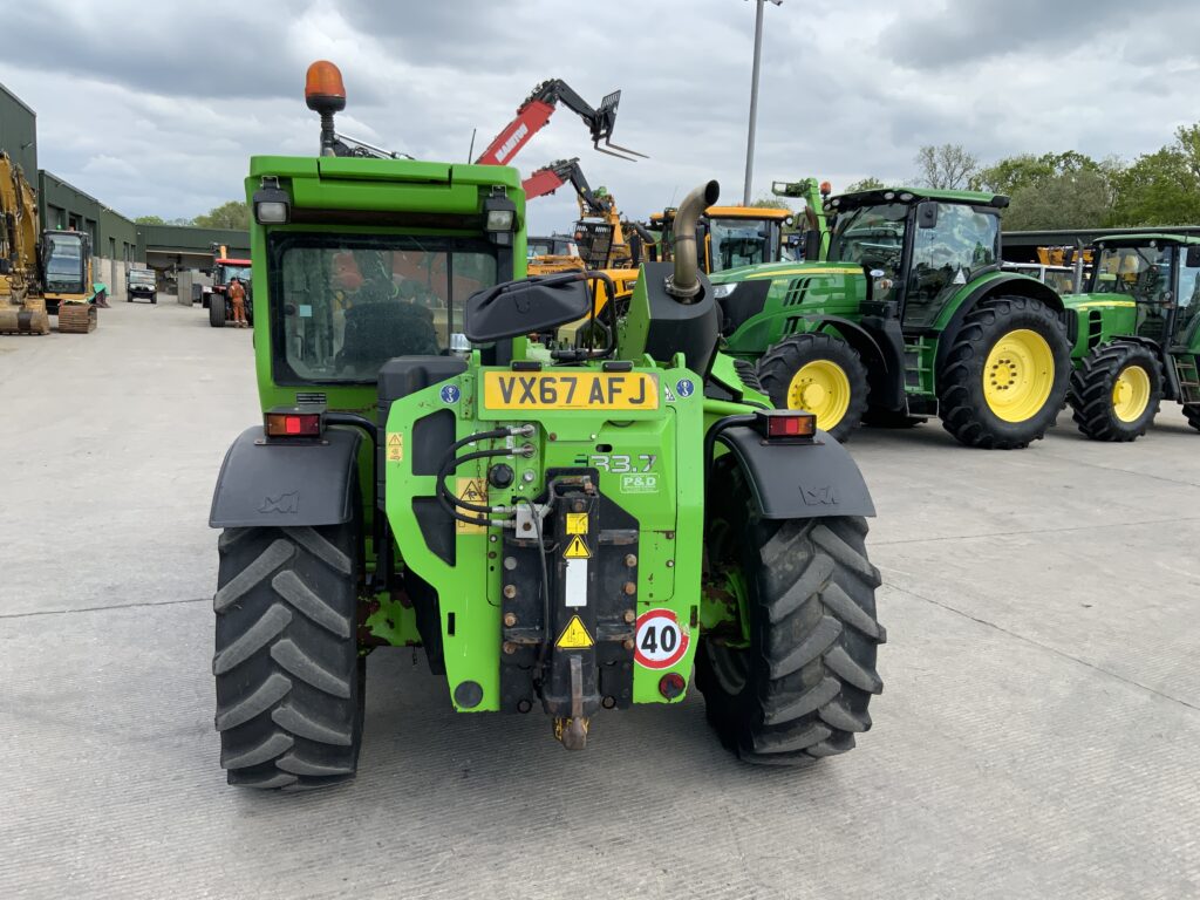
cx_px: 600
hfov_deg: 61.7
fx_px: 1005
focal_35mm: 29
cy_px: 450
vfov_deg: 48.2
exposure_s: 1/770
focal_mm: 3
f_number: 1.8
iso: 16
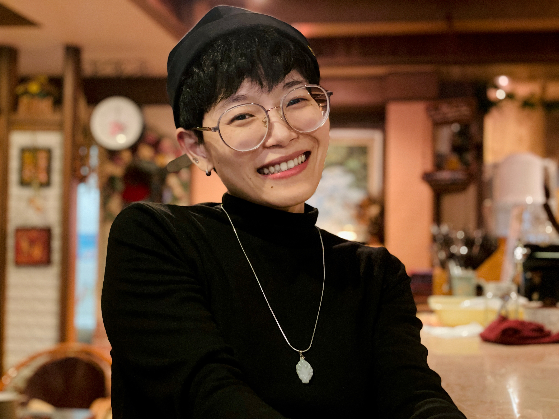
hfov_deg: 36.8
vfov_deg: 28.0
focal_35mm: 52
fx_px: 840
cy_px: 210
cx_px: 280
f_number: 2
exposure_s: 1/15
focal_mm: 6
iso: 800
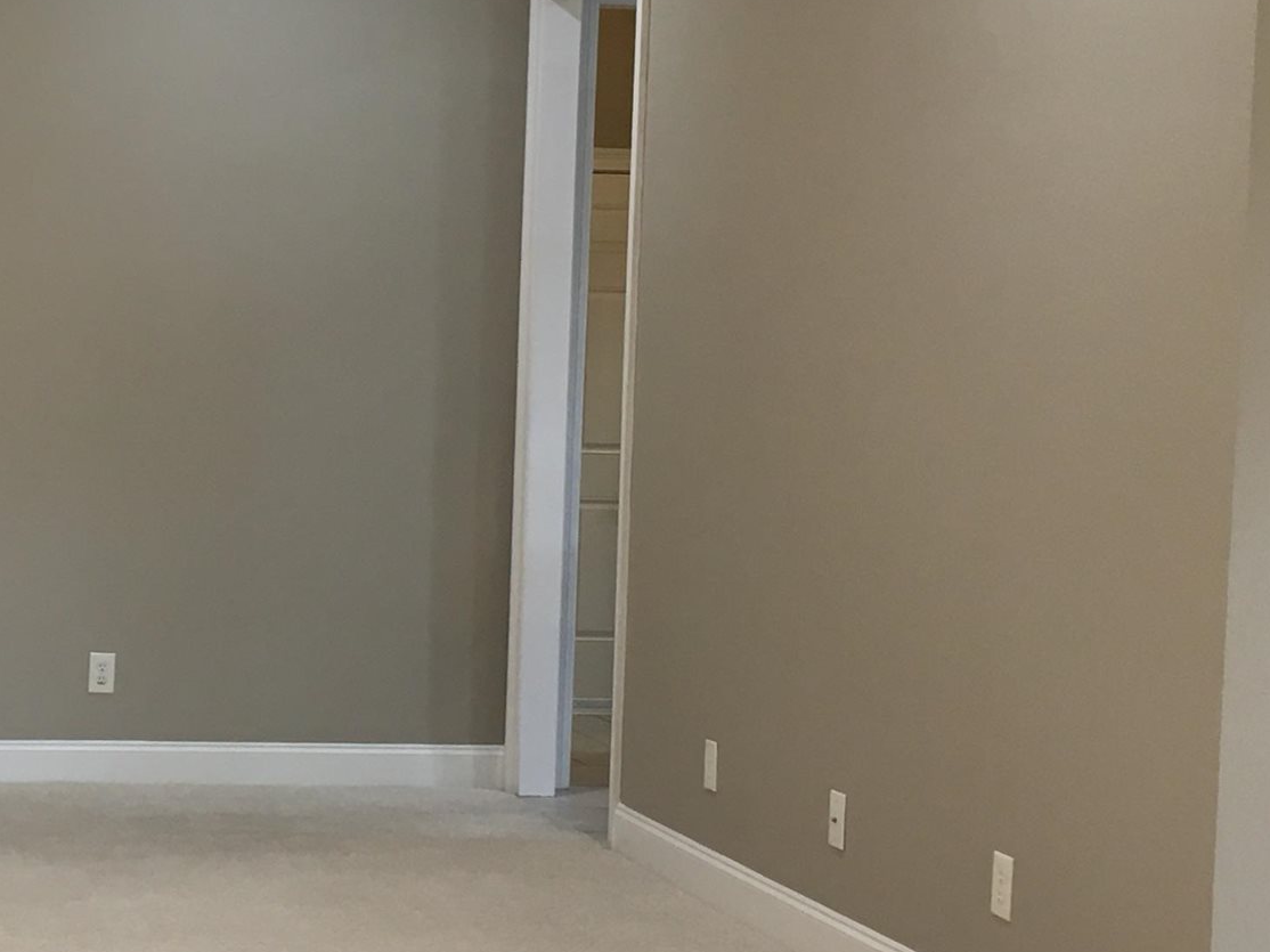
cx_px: 70
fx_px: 2934
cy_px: 531
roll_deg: -0.9
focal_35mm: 80
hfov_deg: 23.6
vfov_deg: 18.4
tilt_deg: -2.0
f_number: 2.2
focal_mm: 4.15
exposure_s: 1/30
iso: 64
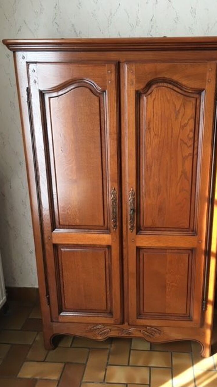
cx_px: 136
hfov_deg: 36.5
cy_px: 195
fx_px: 327
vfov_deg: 61.0
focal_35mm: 32
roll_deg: +0.5
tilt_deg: -17.2
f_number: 2.2
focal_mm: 4.15
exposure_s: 1/33
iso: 32
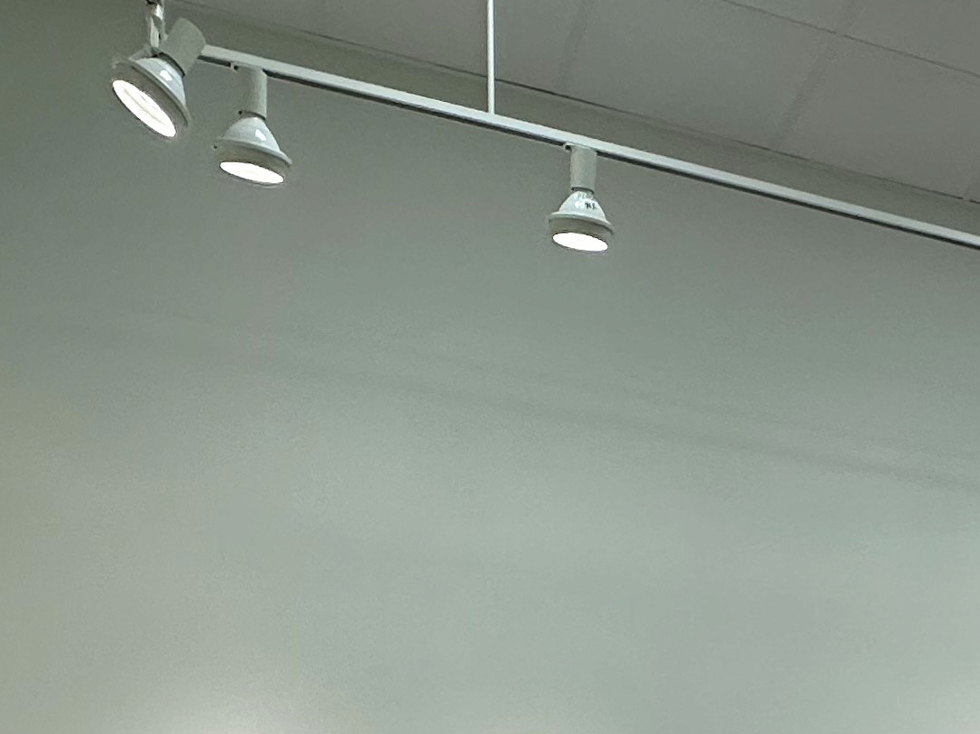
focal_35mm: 52
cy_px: 1122
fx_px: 1472
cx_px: 839
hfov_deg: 35.2
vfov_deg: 22.6
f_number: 2.2
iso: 50
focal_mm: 2.22
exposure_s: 1/120
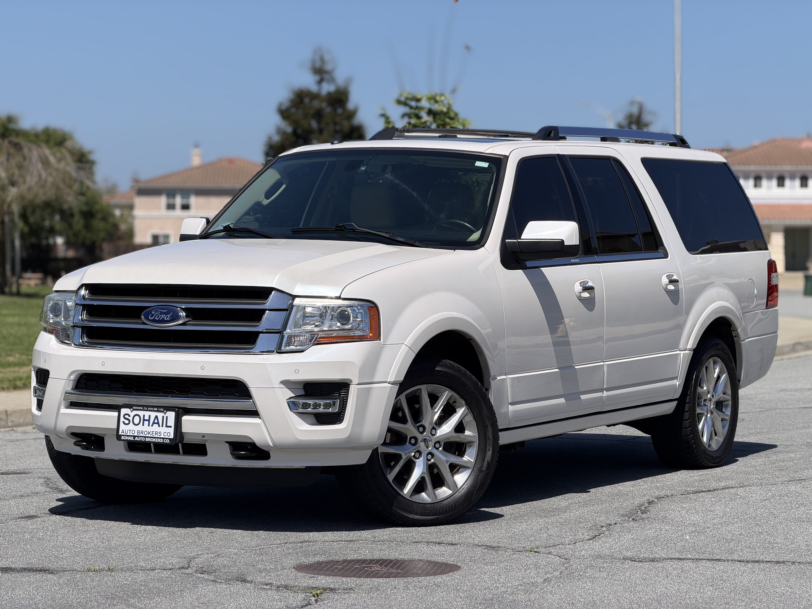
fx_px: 2346
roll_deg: +0.1
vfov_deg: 14.8
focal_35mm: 100
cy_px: 304
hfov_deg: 19.6
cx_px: 406
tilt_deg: -0.6
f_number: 2.8
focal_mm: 16.89
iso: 20
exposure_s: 1/901
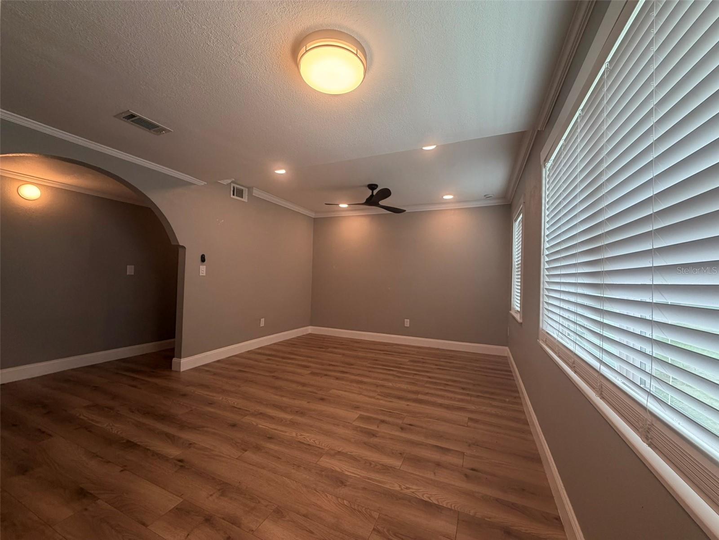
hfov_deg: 102.1
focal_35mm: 14
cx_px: 360
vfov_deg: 85.7
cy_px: 270
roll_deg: -1.1
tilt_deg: +0.8
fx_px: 291
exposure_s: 1/120
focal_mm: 2.22
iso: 160
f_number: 2.2
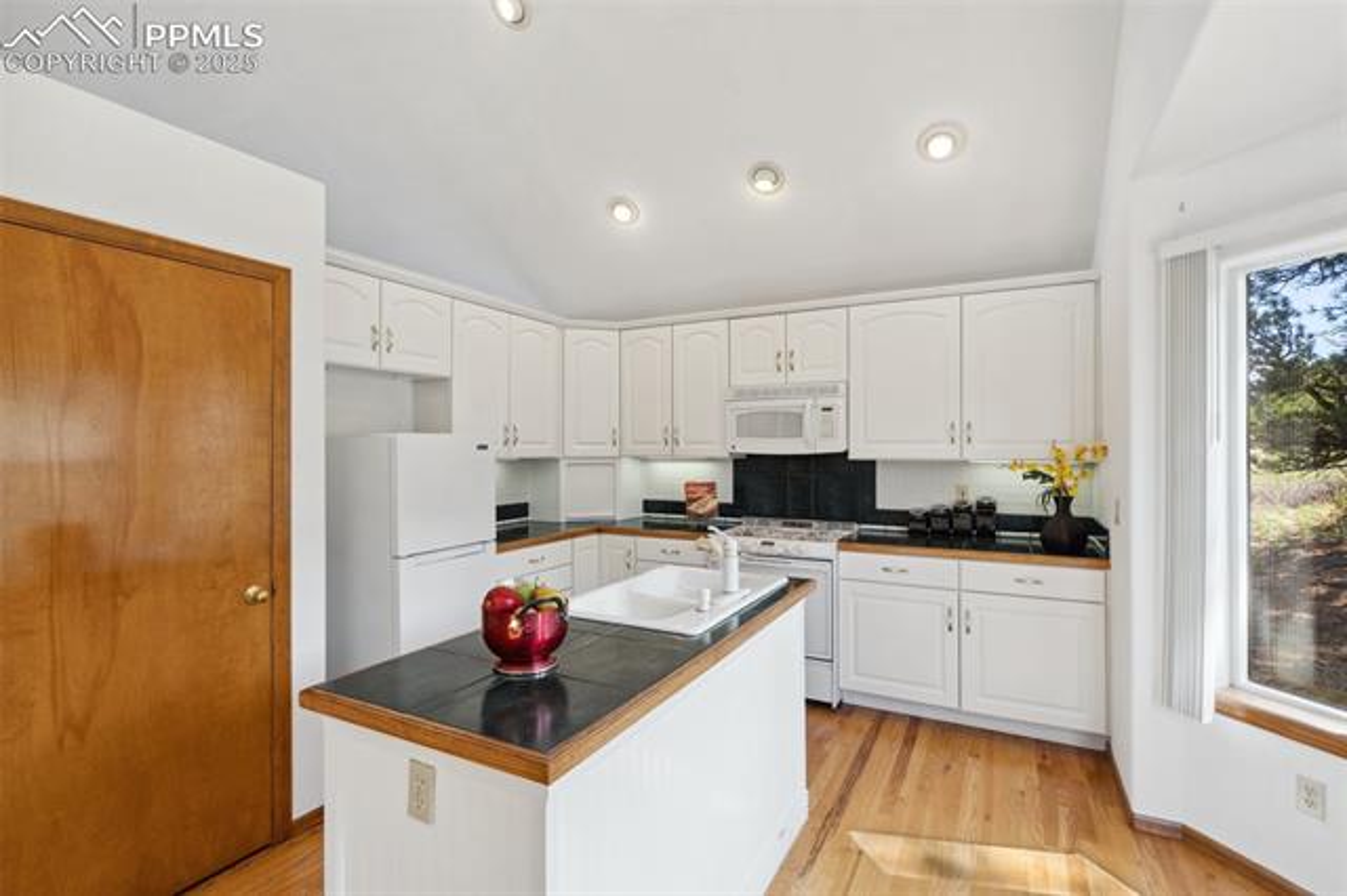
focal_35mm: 16
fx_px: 598
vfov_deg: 73.7
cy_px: 448
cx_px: 674
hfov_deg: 96.8
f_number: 7.1
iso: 100
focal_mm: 16
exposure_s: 1/40
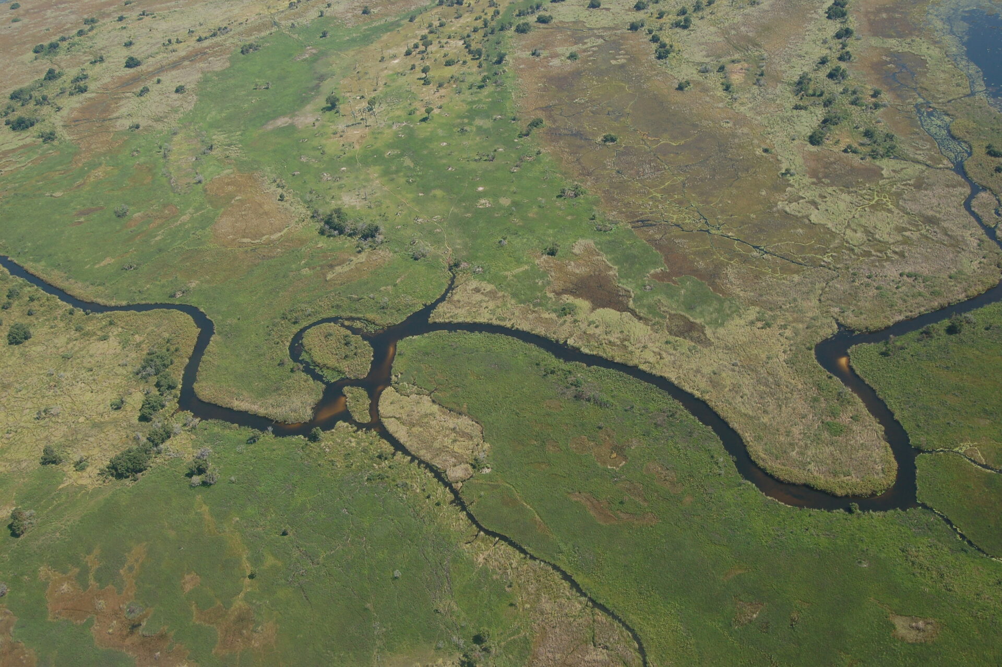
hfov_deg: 55.1
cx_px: 501
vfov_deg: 38.3
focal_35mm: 34
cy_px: 334
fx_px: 959
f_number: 8
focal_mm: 23
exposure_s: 1/250
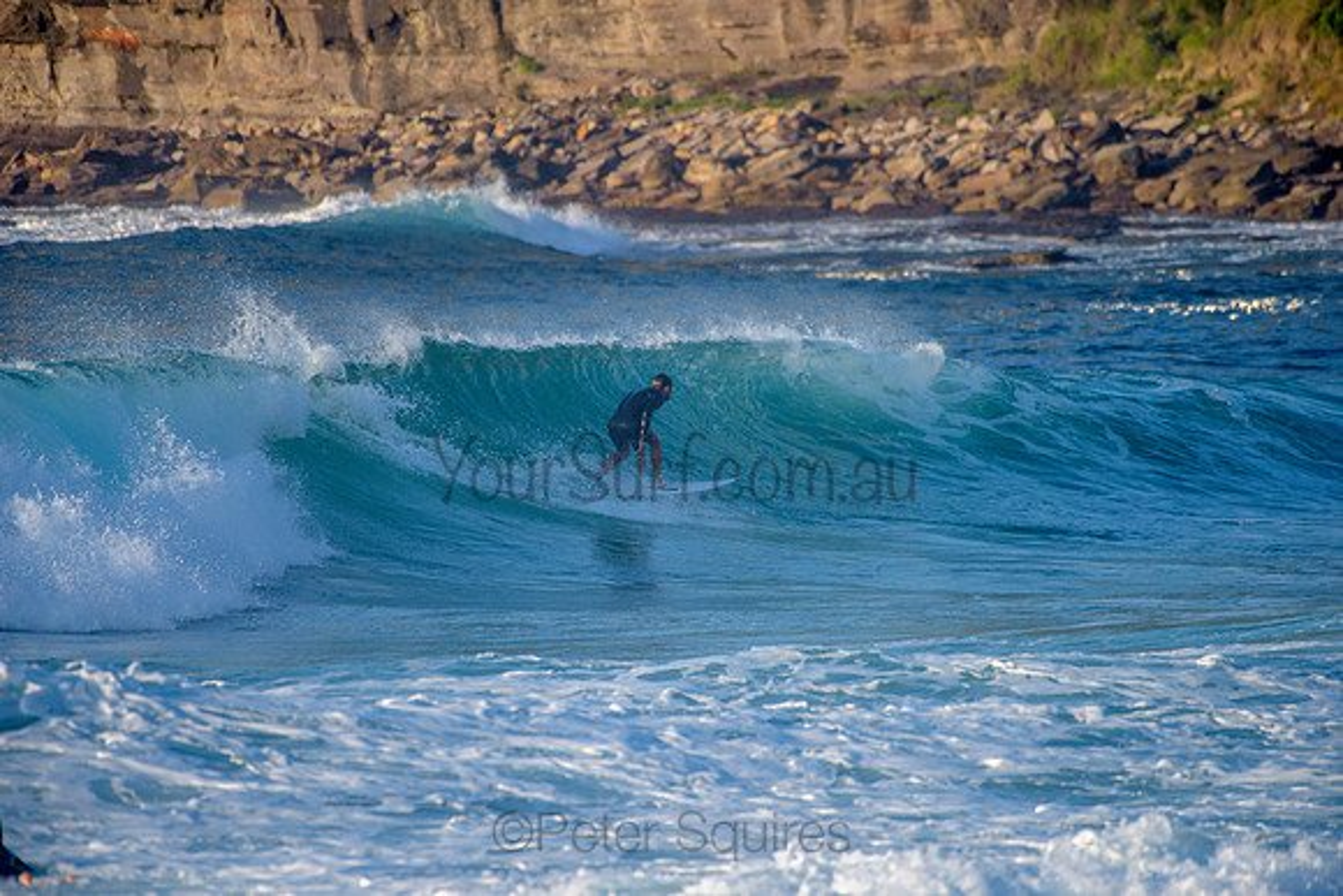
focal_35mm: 500
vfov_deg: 2.8
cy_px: 448
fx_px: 18656
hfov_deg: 4.1
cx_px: 672
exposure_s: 1/2000
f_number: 5.6
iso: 360
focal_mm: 500
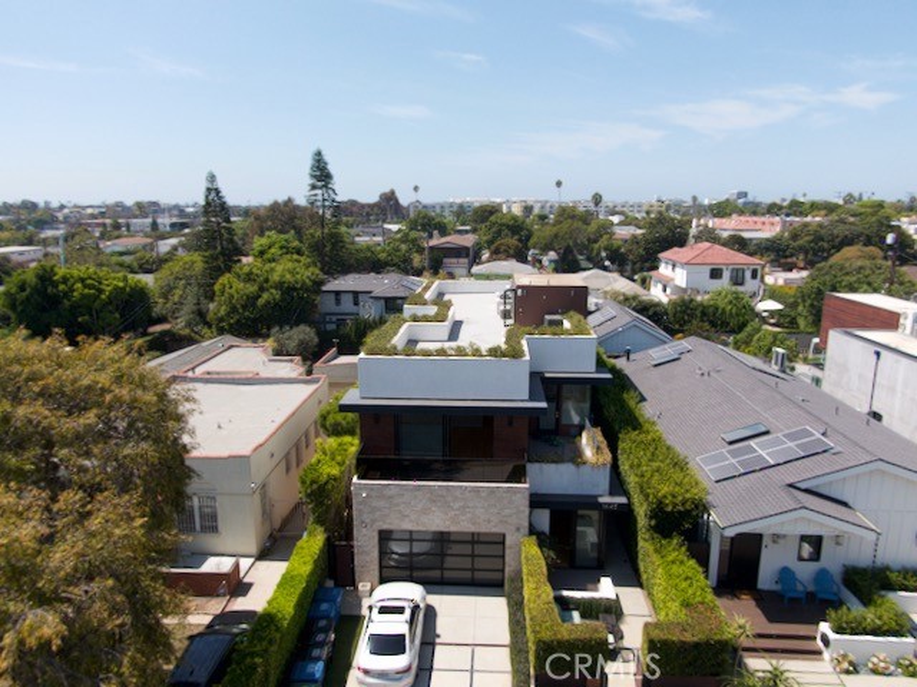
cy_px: 344
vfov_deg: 56.8
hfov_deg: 71.6
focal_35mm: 24
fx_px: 636
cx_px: 458
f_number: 2.8
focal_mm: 4.39
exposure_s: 1/1292
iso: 110
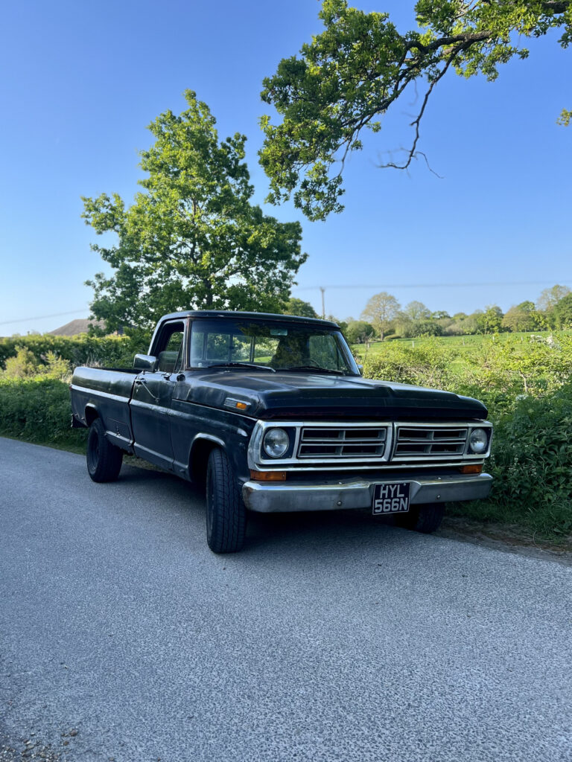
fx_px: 573
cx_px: 286
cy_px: 381
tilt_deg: +1.3
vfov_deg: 67.3
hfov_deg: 53.1
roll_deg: +1.2
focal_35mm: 26
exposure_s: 1/909
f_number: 1.5
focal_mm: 5.7
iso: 50
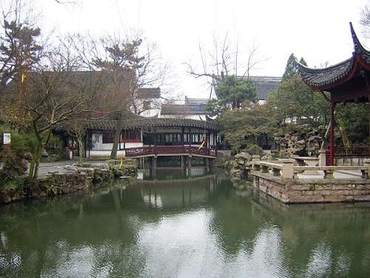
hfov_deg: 58.4
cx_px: 185
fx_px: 331
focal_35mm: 31
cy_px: 139
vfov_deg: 45.4
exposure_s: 1/78
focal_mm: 8.13
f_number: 2.7
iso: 100
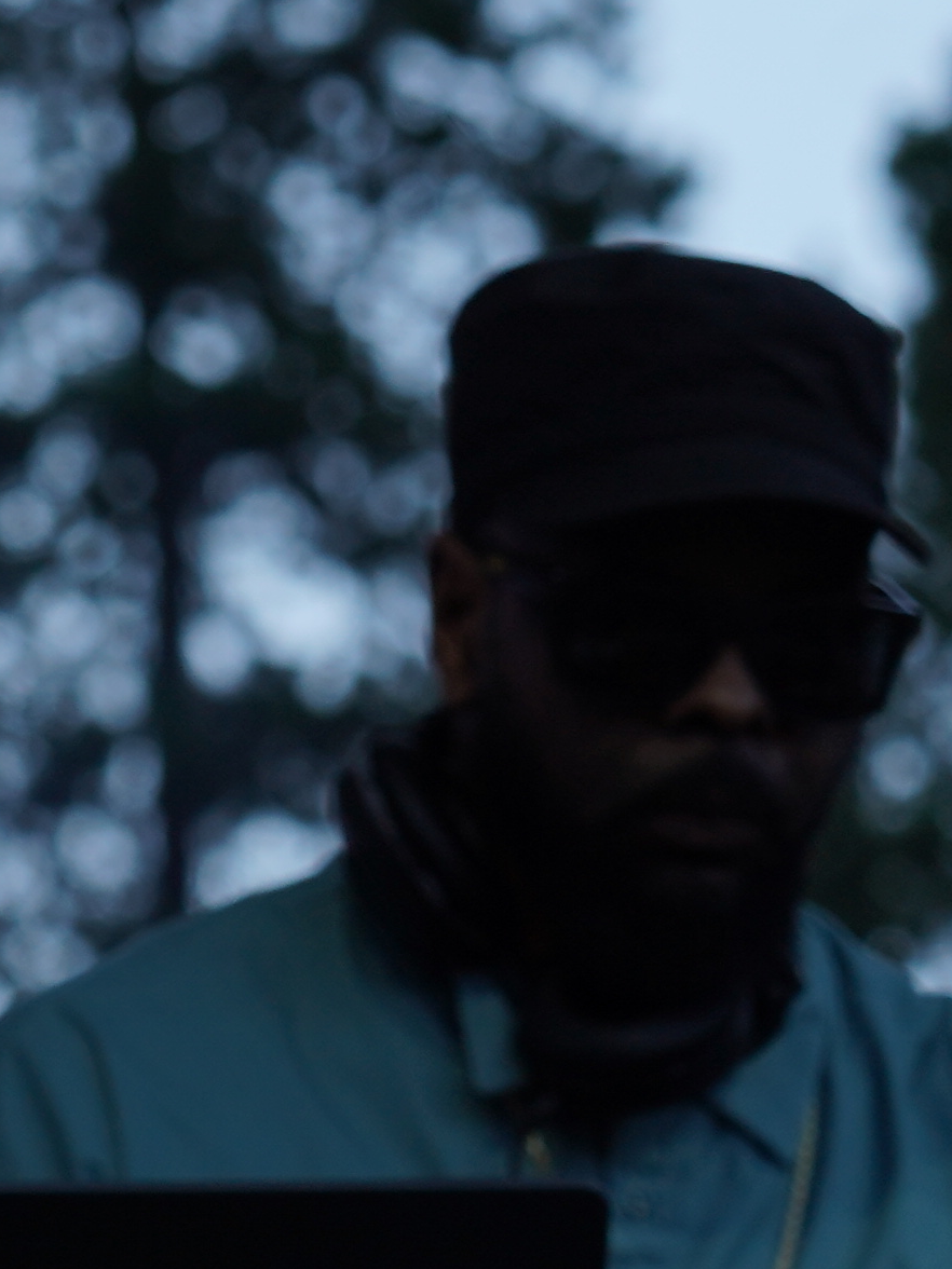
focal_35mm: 515
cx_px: -489
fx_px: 18885
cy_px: -289
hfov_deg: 2.9
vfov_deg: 3.8
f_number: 5.6
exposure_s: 1/250
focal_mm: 105
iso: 100
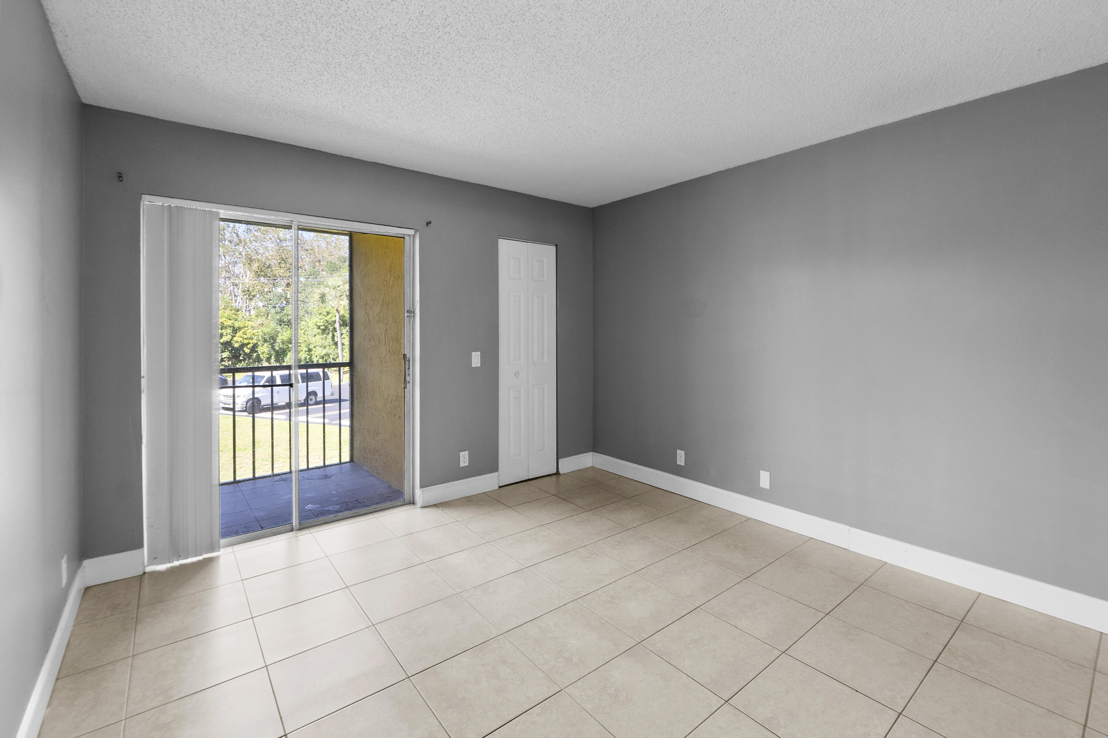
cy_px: 369
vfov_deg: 77.3
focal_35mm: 15
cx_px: 554
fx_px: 462
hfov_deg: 100.4
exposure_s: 3.2
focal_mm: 10
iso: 100
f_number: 8
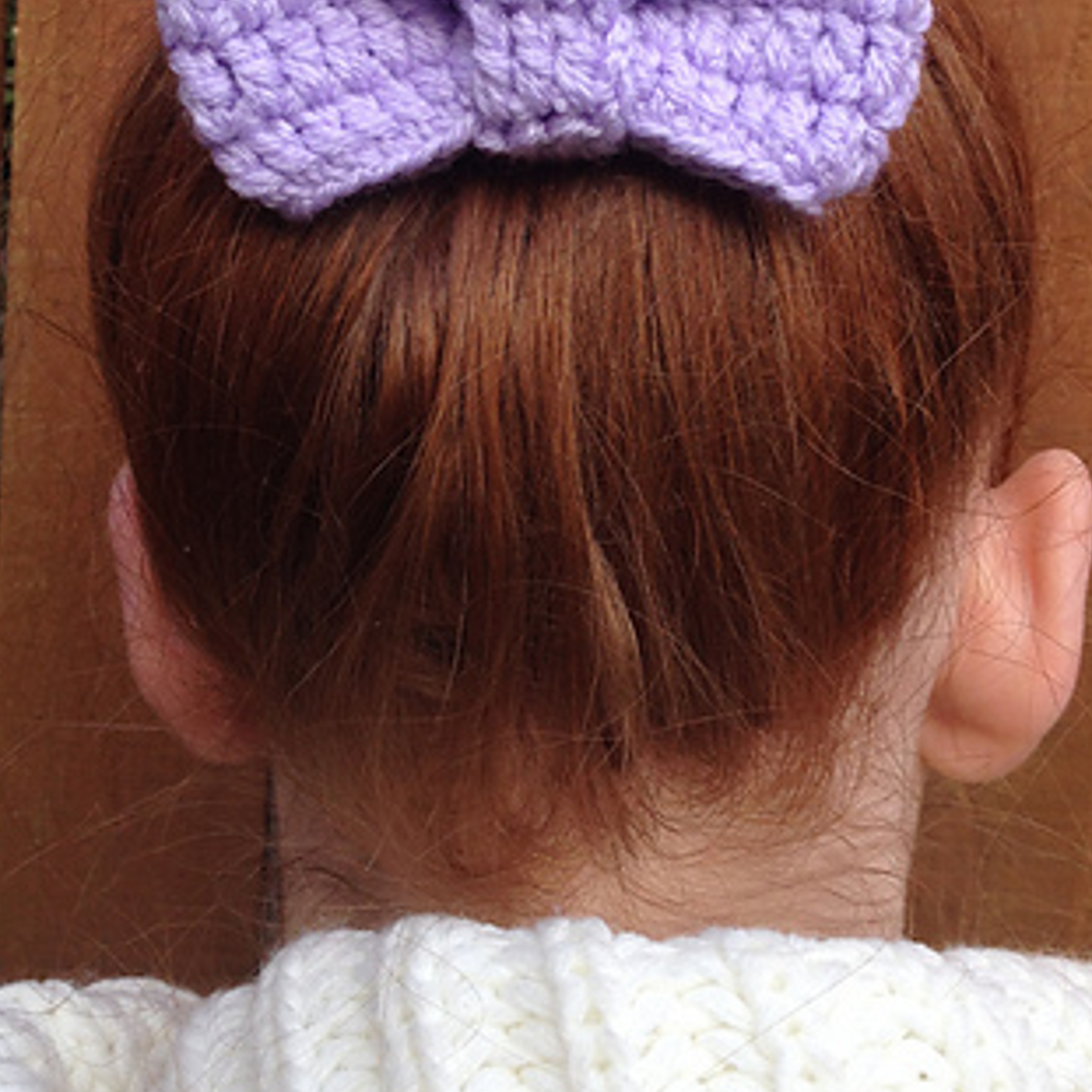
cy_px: 242
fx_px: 2141
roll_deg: -2.2
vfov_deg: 28.1
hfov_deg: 28.6
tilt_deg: +0.5
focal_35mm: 60
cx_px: 572
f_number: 2.4
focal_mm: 4.12
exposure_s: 1/214
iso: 50
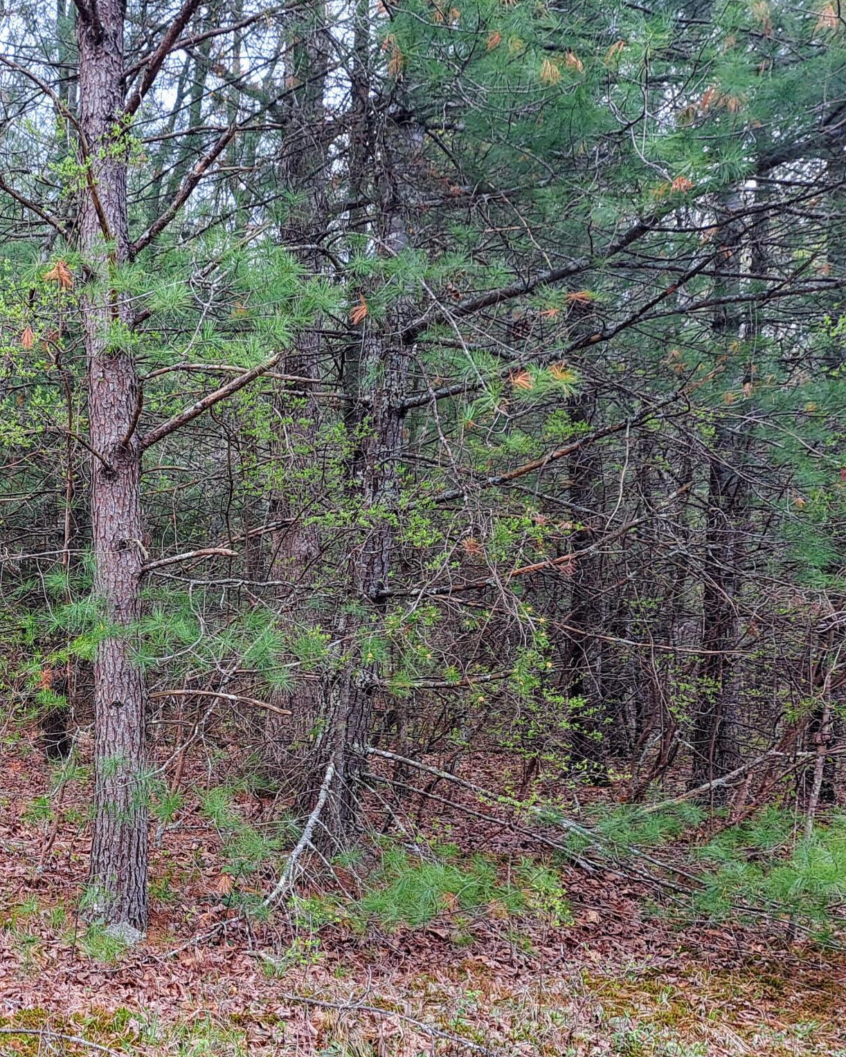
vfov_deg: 40.1
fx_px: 1440
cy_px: 643
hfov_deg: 29.6
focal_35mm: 46
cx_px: -78
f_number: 1.8
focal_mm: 5.23
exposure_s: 1/125
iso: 50
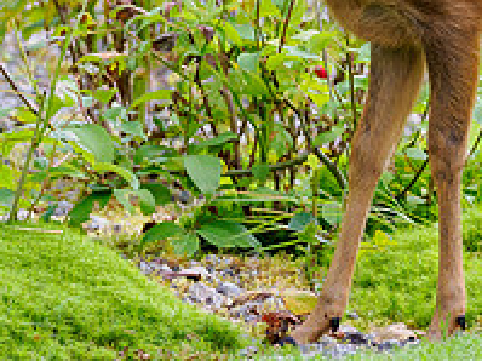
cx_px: 273
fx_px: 33509
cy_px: -60
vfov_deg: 0.6
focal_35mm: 2408
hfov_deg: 0.8
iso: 640
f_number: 4
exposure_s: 1/800
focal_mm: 300
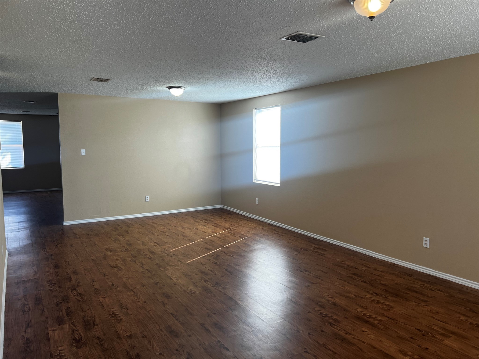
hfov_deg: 67.3
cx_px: 240
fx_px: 360
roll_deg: +0.8
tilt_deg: -5.7
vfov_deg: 53.1
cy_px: 180
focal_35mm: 26
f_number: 1.5
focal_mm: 5.7
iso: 50
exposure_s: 1/120
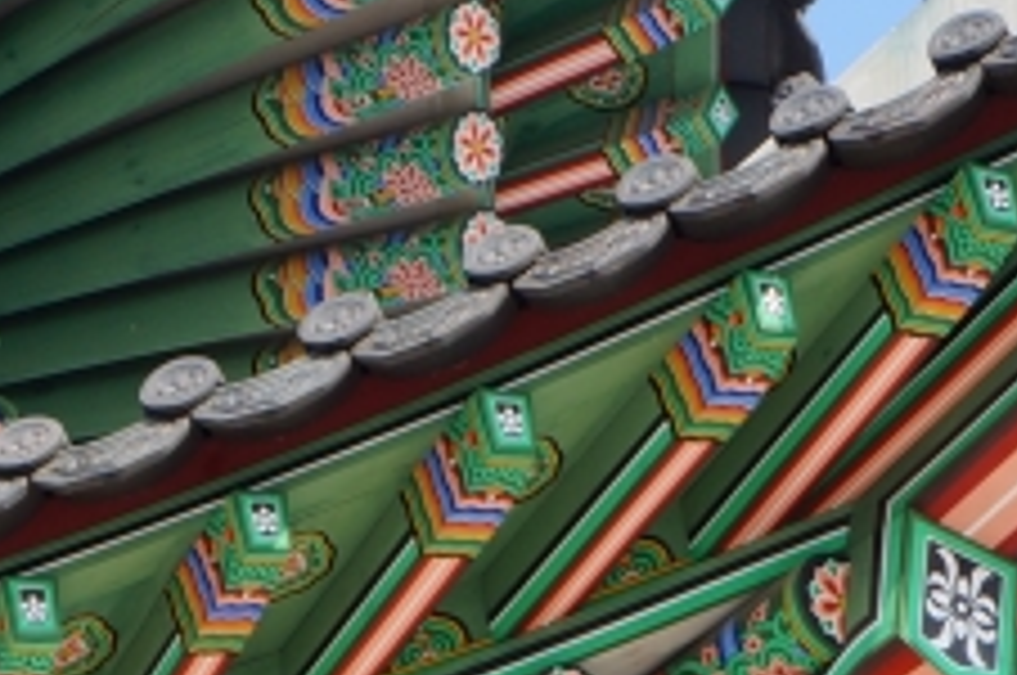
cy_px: 45
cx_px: 45
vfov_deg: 5.3
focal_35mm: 259
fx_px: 7312
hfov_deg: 7.9
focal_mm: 39
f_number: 13
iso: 200
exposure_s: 1/125
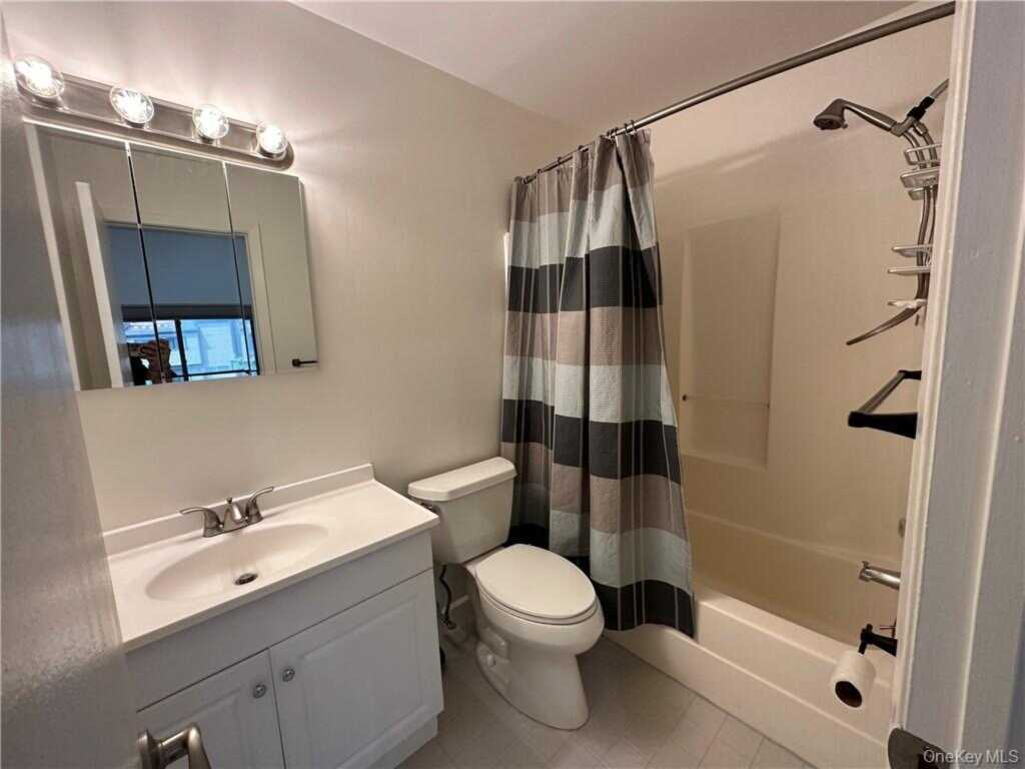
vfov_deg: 85.7
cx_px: 512
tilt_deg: -8.1
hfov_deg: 102.1
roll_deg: +2.7
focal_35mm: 14
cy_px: 384
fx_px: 415
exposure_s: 1/120
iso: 250
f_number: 2.2
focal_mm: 2.22
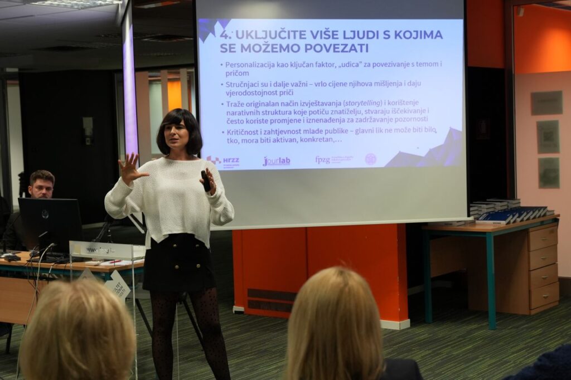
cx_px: 286
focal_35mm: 64
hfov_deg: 31.4
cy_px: 190
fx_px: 1015
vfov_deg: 21.2
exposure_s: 1/160
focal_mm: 42.8
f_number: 4
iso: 1250
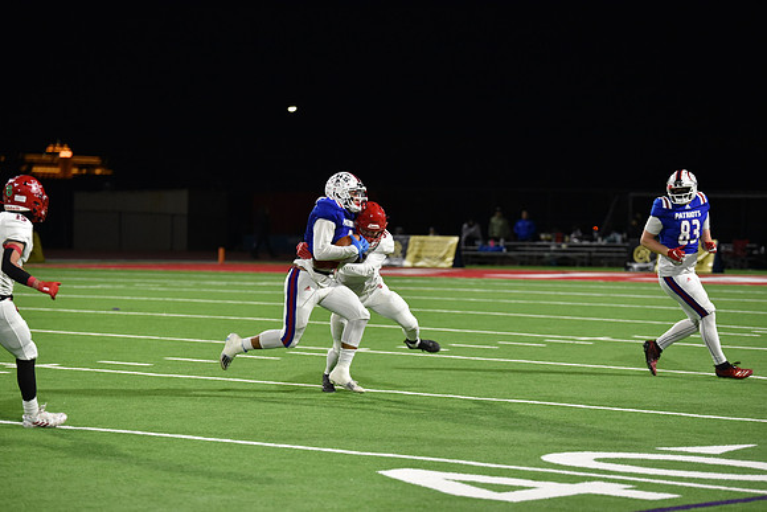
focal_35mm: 135
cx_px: 384
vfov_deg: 10.2
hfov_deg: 15.2
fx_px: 2877
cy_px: 256
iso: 3200
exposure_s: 1/640
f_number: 2.8
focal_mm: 135
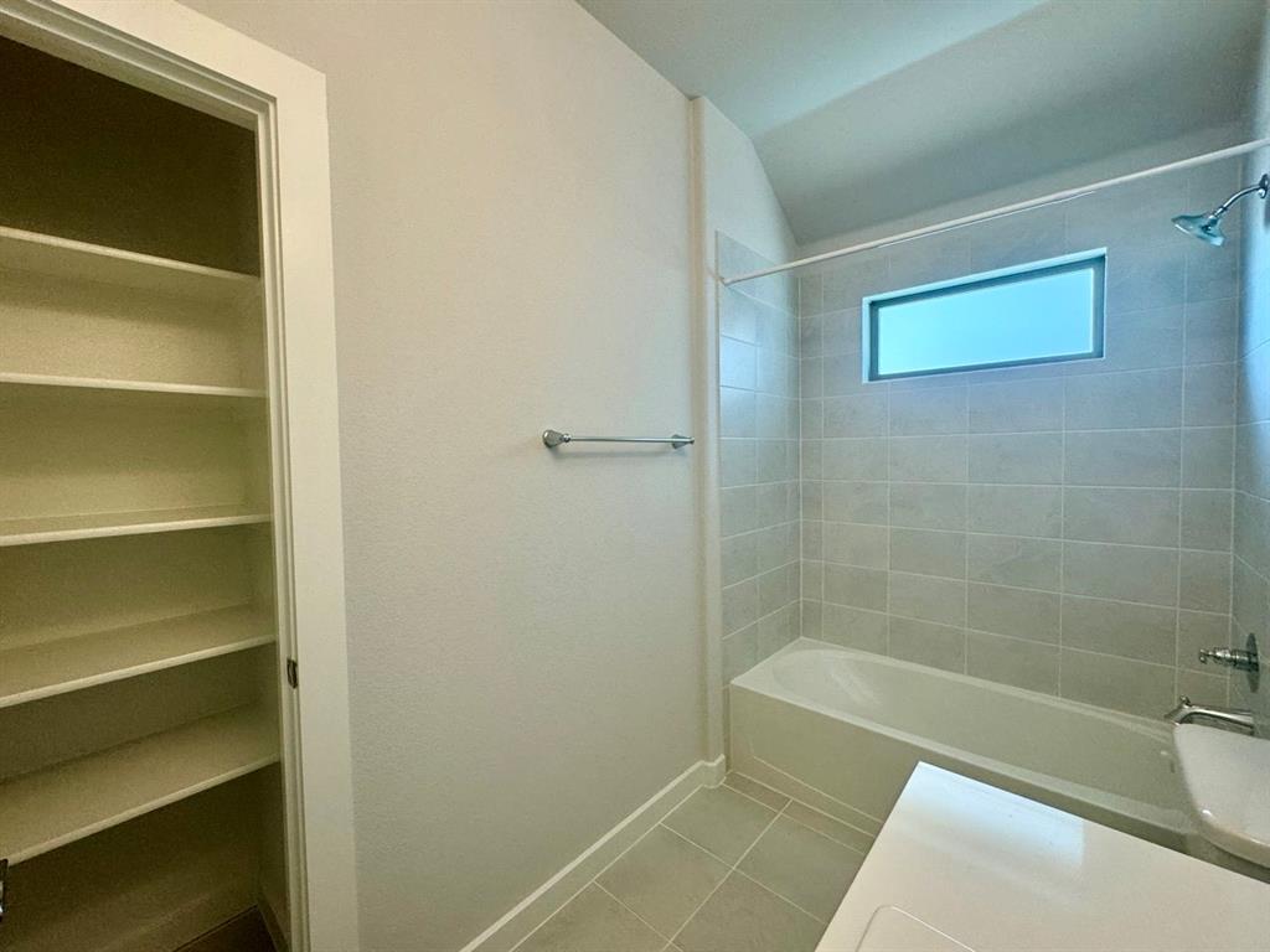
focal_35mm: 14
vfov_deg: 85.7
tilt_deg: -1.5
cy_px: 476
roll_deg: +0.6
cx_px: 635
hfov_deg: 102.1
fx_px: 514
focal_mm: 2.22
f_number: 2.2
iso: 160
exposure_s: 1/120
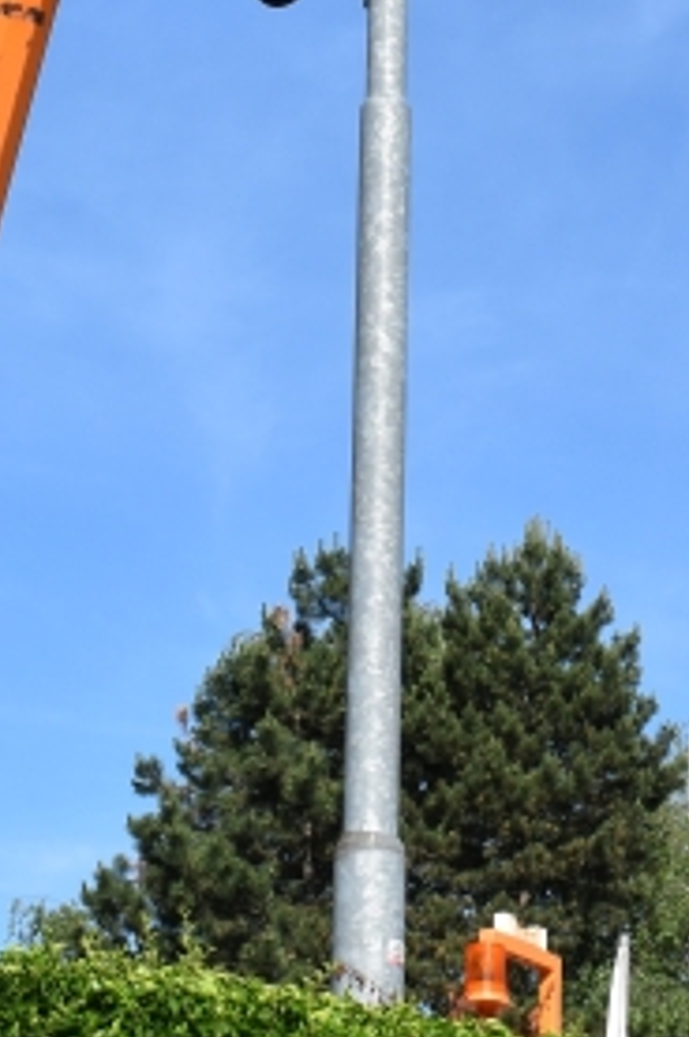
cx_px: 472
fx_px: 3446
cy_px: 195
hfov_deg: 11.4
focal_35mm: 120
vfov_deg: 17.0
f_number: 10
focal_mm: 23
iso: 200
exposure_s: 1/400
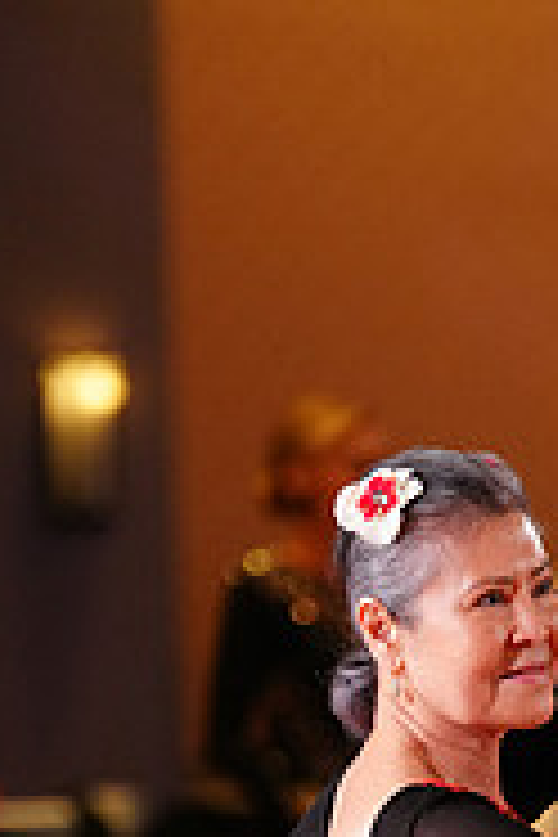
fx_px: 10206
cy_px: 1269
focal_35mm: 439
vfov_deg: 4.7
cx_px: 646
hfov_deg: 3.1
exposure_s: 1/640
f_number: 2.8
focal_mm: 141
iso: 2500
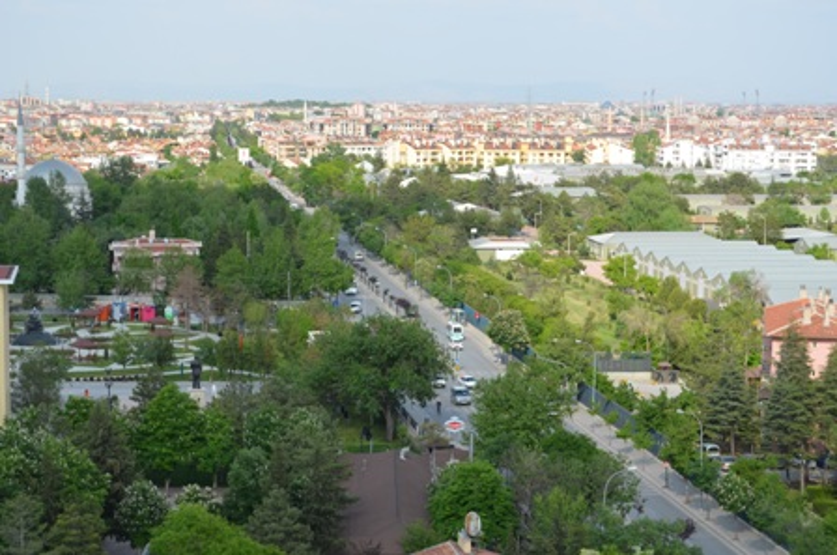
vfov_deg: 16.5
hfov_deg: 24.7
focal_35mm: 82
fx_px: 1915
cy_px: 278
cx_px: 418
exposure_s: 1/250
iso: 125
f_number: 8
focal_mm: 55
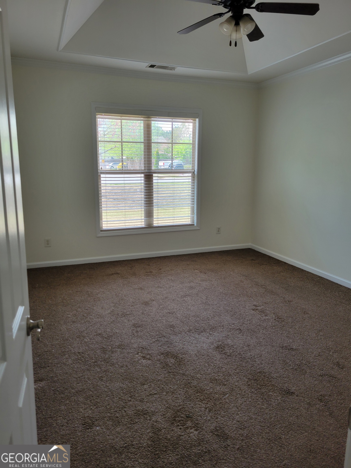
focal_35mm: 26
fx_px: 352
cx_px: 176
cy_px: 234
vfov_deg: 67.3
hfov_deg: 53.1
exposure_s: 1/120
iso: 80
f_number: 1.8
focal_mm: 5.4
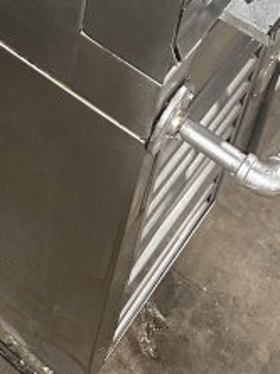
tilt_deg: -30.4
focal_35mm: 88
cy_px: -264
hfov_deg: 15.9
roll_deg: -3.1
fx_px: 951
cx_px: -78
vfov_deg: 18.4
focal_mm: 6.86
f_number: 1.78
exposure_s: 1/60
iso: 400
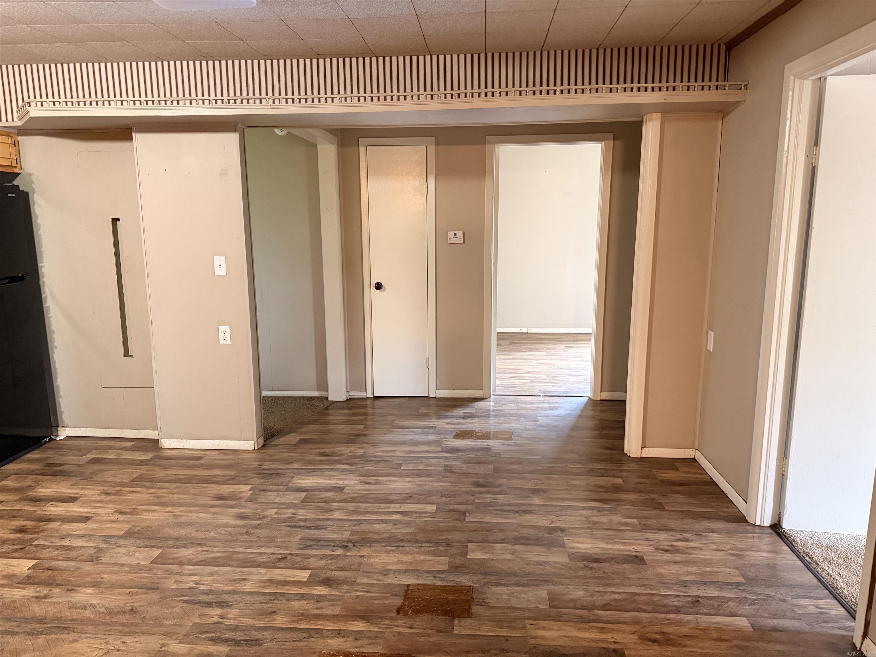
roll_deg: -0.7
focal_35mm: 24
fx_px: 607
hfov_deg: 71.6
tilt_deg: -8.6
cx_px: 438
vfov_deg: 56.8
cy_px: 328
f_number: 1.78
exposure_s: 1/40
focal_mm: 6.76
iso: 800
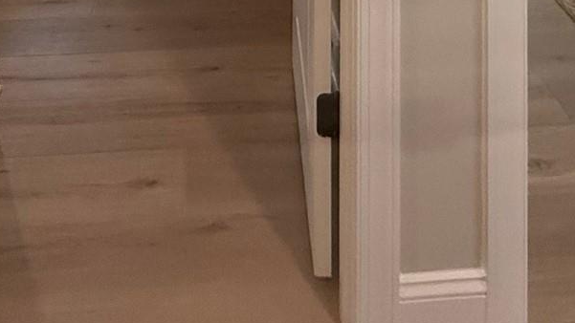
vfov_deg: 15.5
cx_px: 278
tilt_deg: +1.6
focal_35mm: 52
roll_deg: -0.5
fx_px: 793
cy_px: -405
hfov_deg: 39.9
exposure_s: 1/120
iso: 250
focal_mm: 2.22
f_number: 2.2
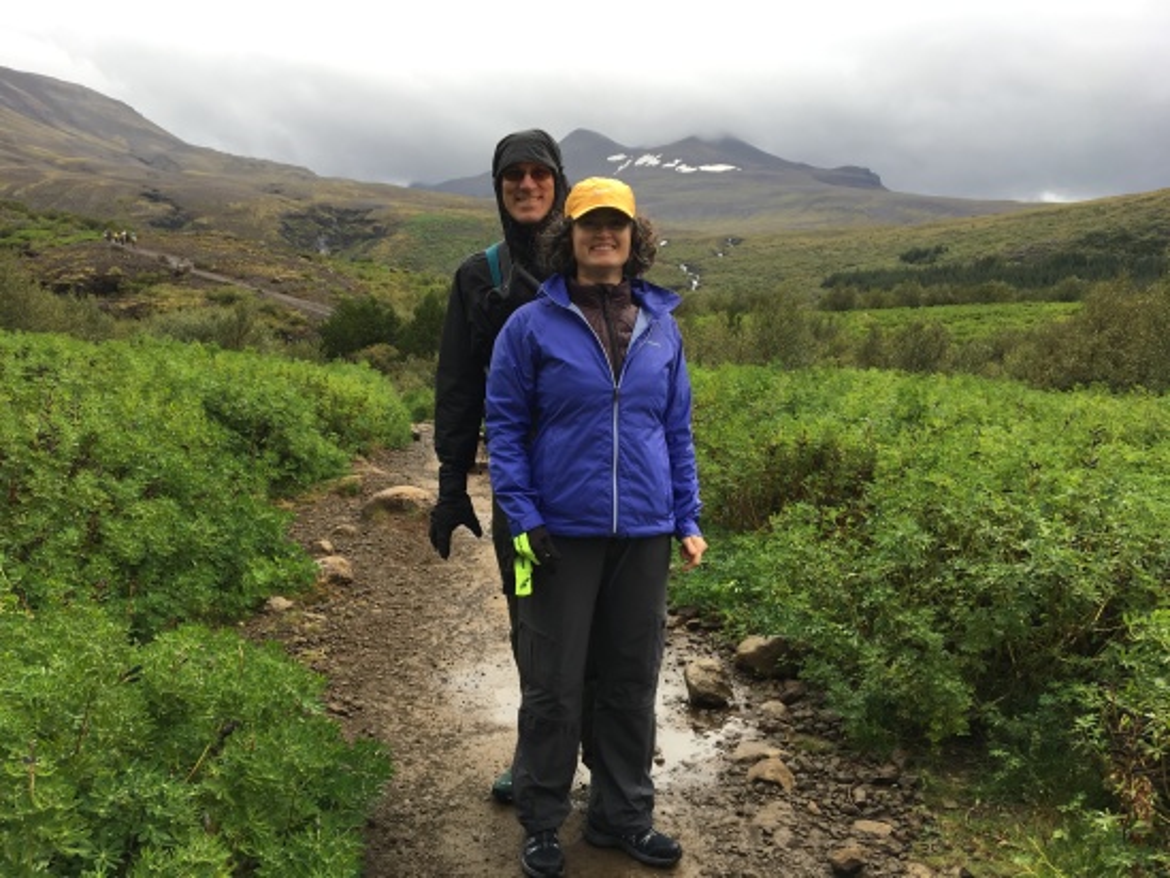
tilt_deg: -8.3
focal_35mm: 29
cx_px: 585
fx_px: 980
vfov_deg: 48.2
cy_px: 439
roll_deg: +0.2
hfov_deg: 61.6
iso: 25
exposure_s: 1/409
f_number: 2.2
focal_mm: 4.15
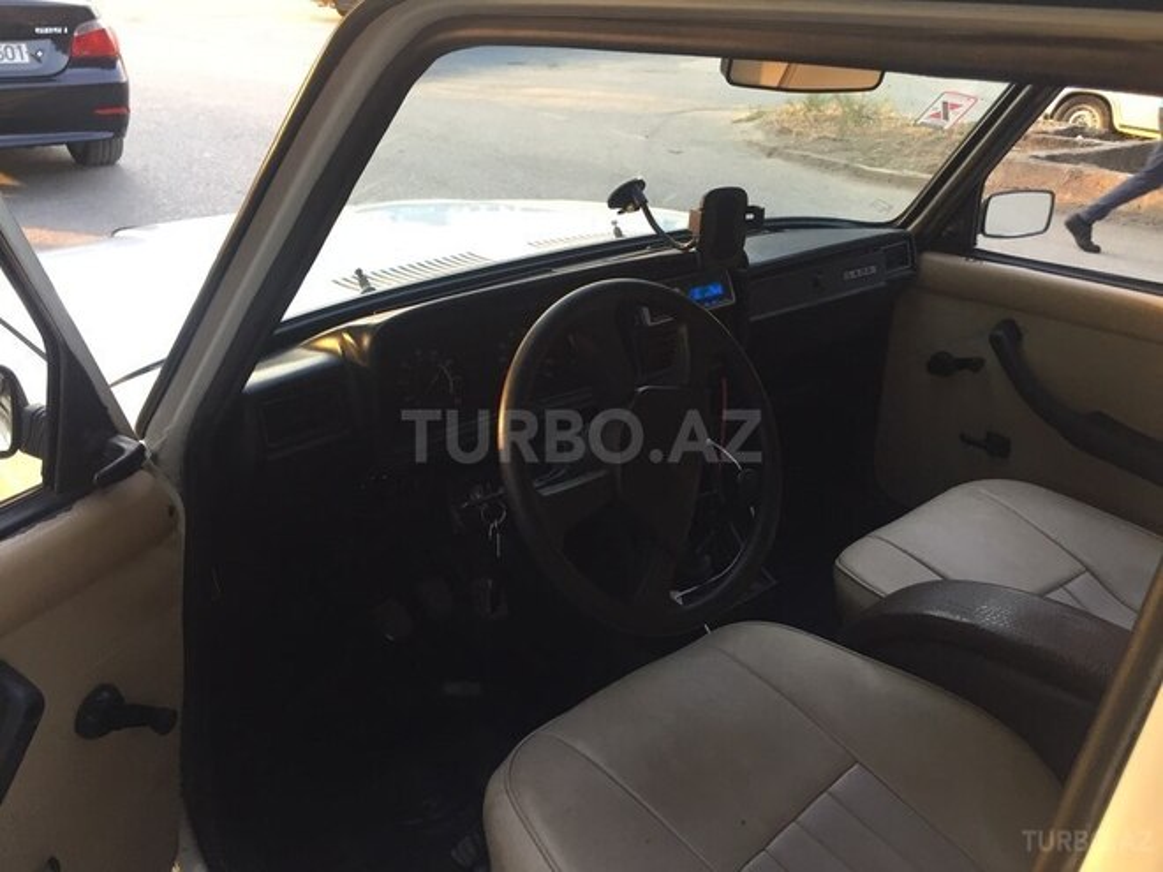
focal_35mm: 29
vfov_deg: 48.2
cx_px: 582
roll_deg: -3.9
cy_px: 436
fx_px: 974
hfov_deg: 61.7
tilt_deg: -25.2
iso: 40
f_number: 2.2
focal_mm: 4.15
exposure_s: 1/33
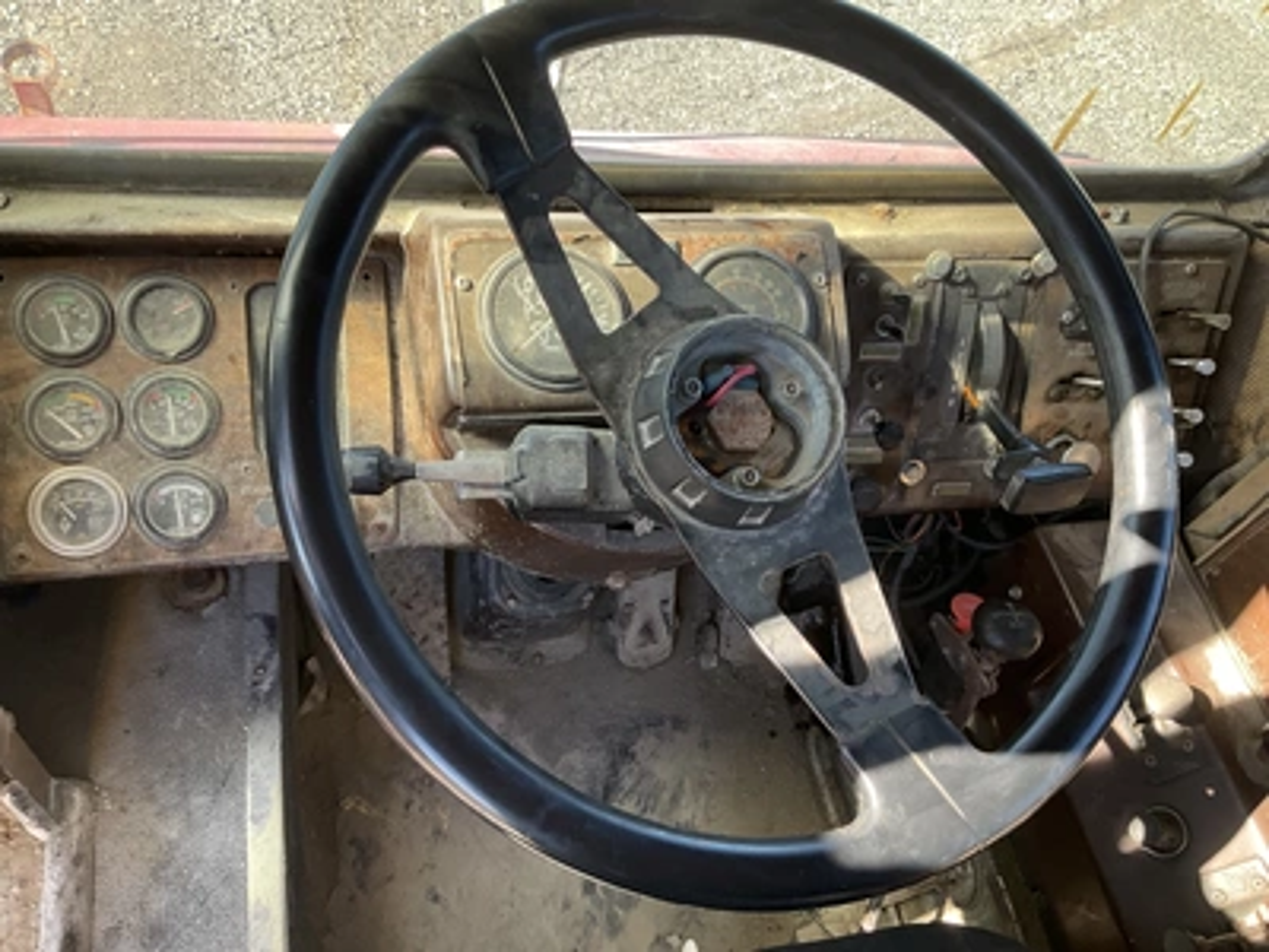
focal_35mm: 29
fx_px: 1063
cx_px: 634
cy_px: 476
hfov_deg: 61.7
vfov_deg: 48.2
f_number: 1.8
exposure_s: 1/122
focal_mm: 3
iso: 32
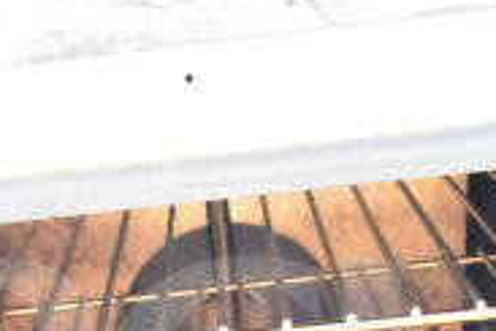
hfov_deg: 22.5
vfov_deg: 14.3
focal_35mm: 90
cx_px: 165
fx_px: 1240
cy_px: 473
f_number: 3.5
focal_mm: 18
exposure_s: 1/20
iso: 25600
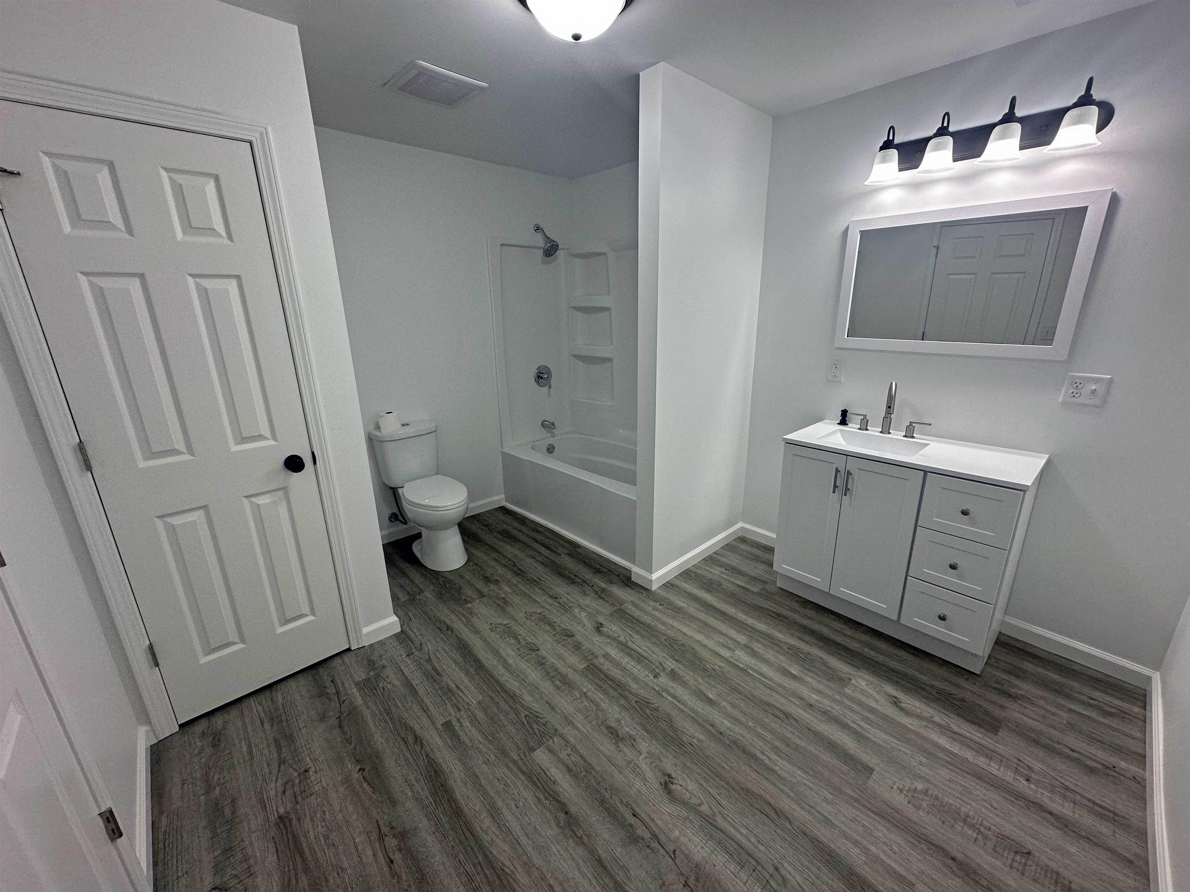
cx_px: 595
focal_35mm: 14
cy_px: 446
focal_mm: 2.22
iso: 125
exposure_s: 1/120
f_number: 2.2
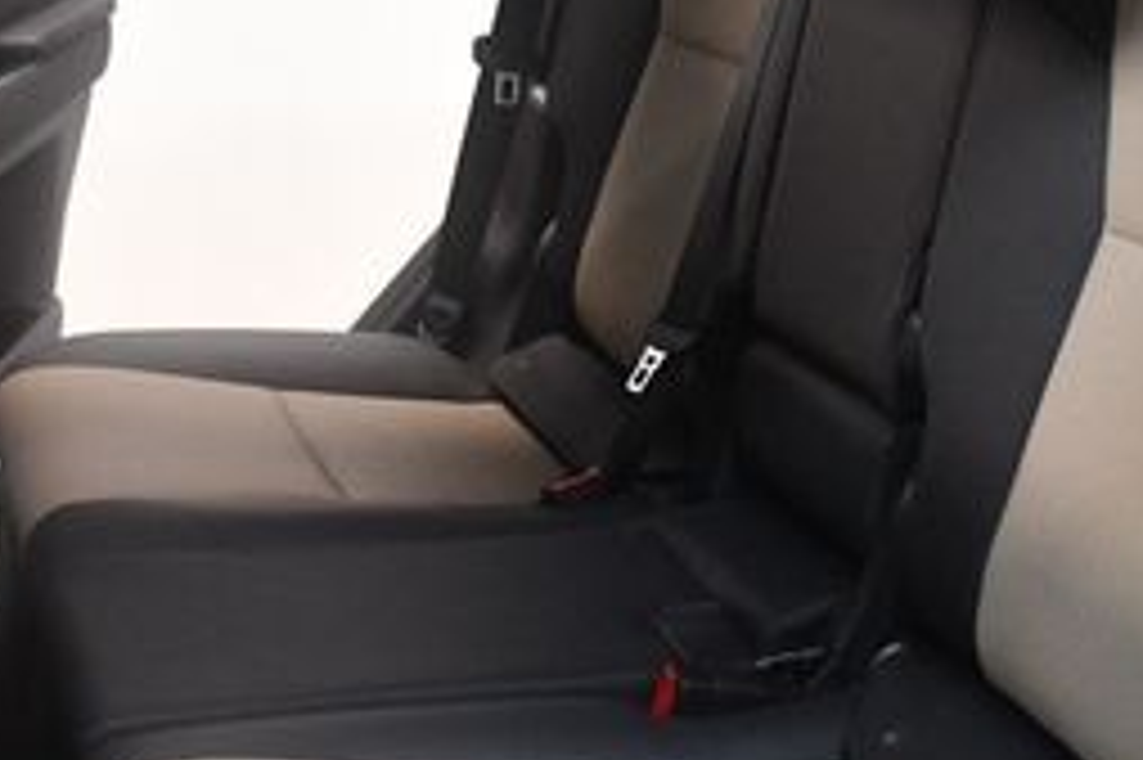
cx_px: 756
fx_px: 2158
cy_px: 342
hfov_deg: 29.5
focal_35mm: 68
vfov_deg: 20.0
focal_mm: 18
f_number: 3.5
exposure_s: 1/80
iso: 3200
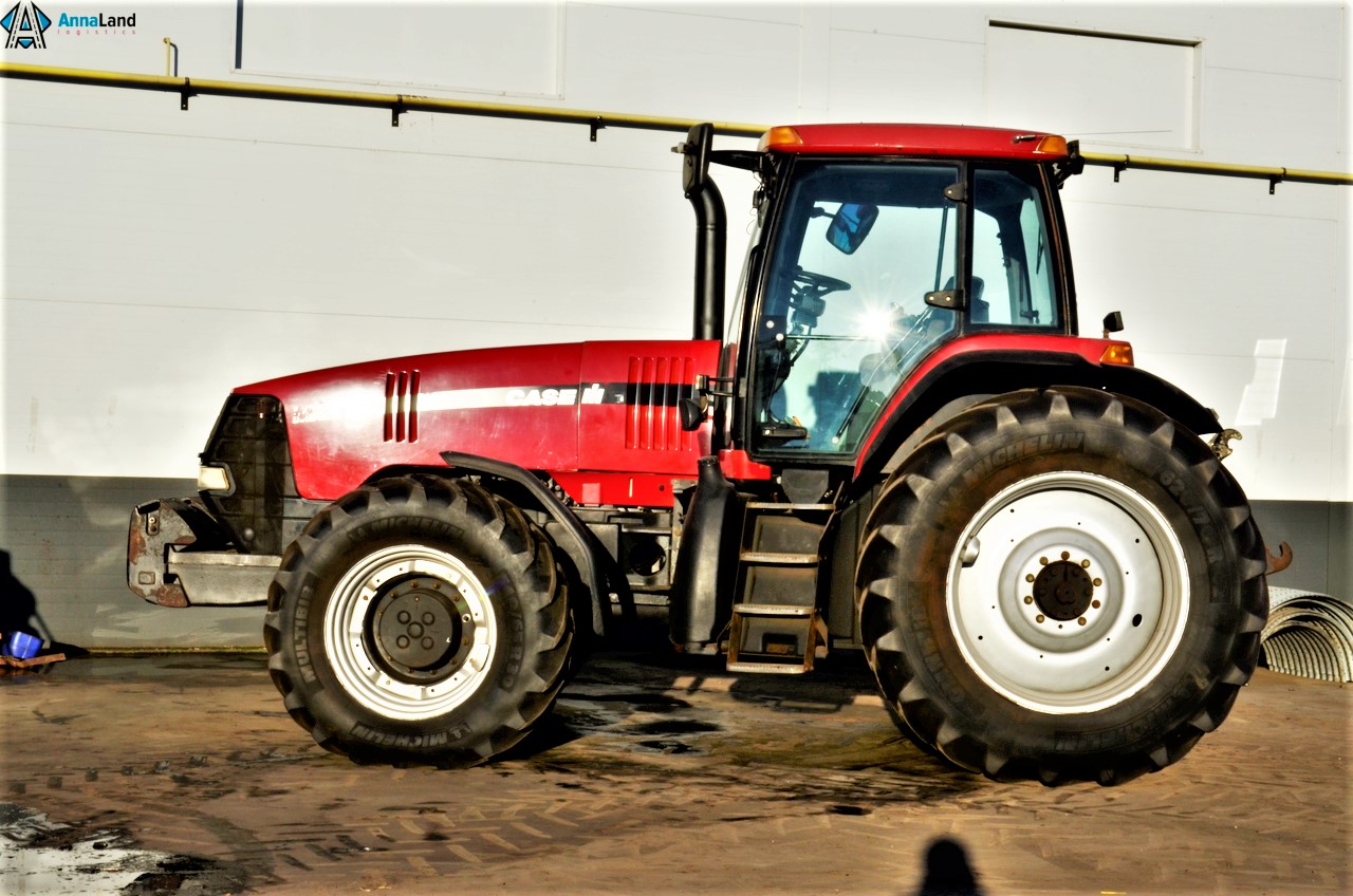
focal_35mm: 57
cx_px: 676
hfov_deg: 35.1
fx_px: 2138
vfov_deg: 23.7
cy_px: 448
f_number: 29
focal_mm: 38
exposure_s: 1/50
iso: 125
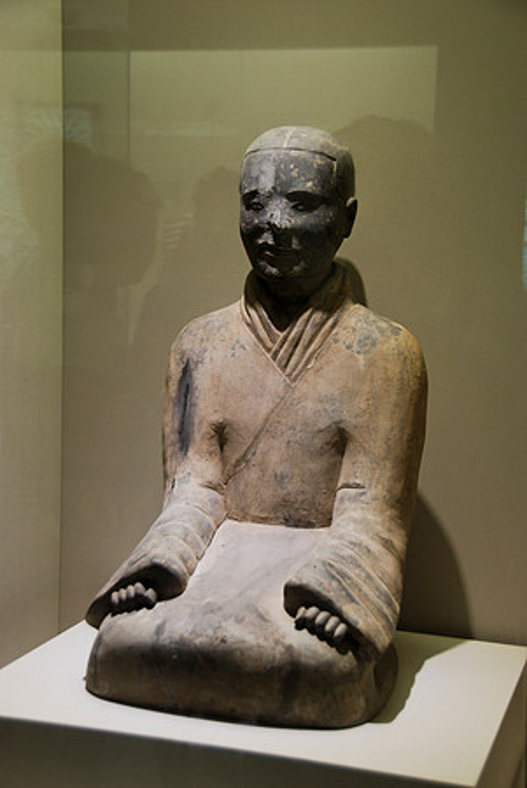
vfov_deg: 33.4
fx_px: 1314
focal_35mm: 60
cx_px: 264
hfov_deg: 22.7
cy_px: 394
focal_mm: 40
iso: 320
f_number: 4.5
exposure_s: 1/15
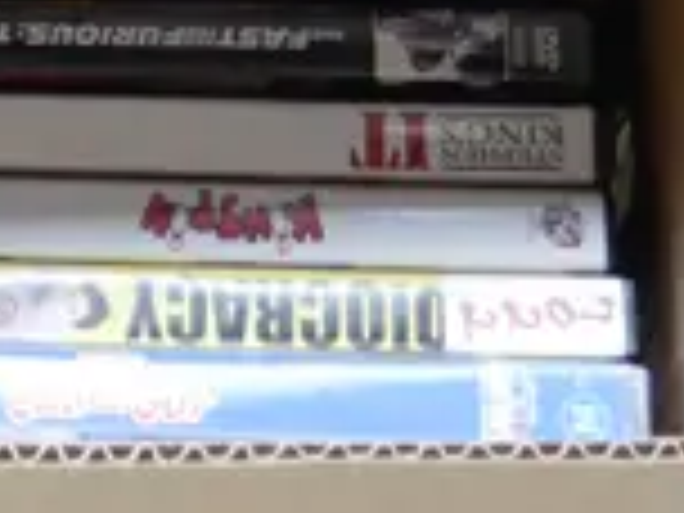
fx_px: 4268
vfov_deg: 6.6
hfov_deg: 9.0
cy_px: -637
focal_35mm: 216
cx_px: -266
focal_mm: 16
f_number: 3.6
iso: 800
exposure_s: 1/60
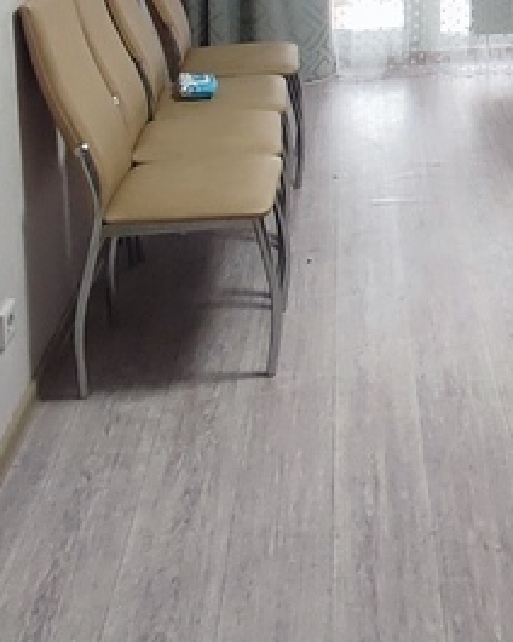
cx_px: 615
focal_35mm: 59
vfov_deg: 27.9
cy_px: -130
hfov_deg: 23.6
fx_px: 1120
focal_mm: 1.65
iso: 234
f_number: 2.2
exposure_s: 1/50
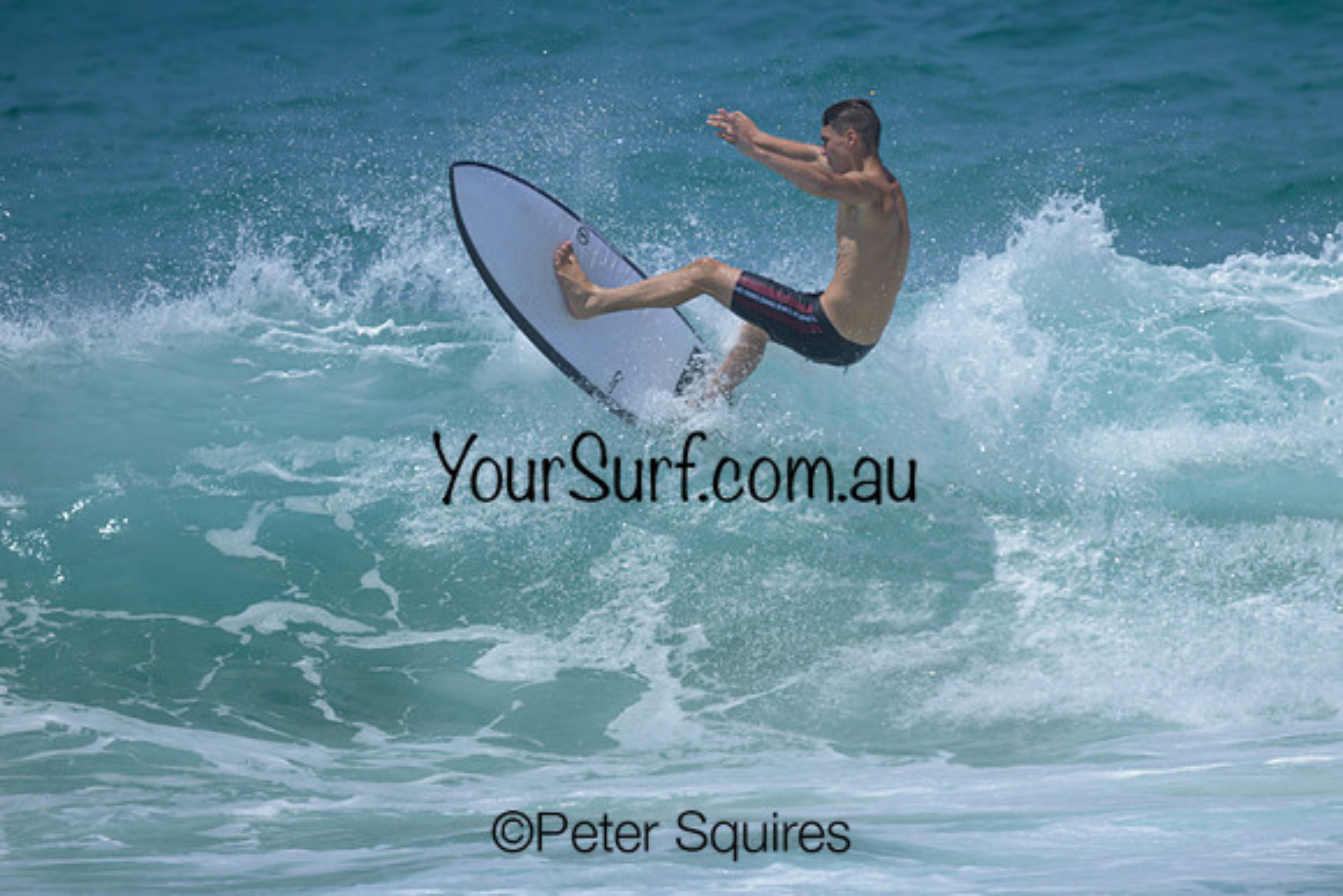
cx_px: 876
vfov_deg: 1.3
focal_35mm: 1100
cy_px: 409
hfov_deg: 1.9
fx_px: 41050
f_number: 6.3
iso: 200
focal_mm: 800
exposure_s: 1/2500
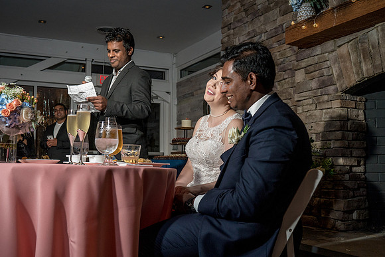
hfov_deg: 47.7
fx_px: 434
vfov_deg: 33.0
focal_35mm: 41
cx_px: 170
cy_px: 135
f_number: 5.6
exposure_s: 1/200
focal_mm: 35
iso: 800
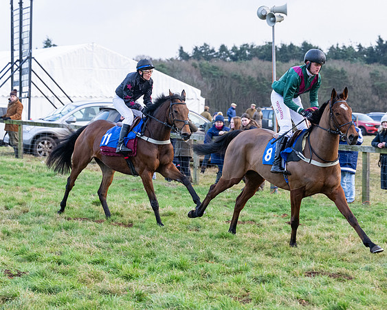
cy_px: 155
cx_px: 155
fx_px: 1432
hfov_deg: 15.4
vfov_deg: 12.3
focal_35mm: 125
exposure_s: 1/500
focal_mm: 74
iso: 1250
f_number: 4
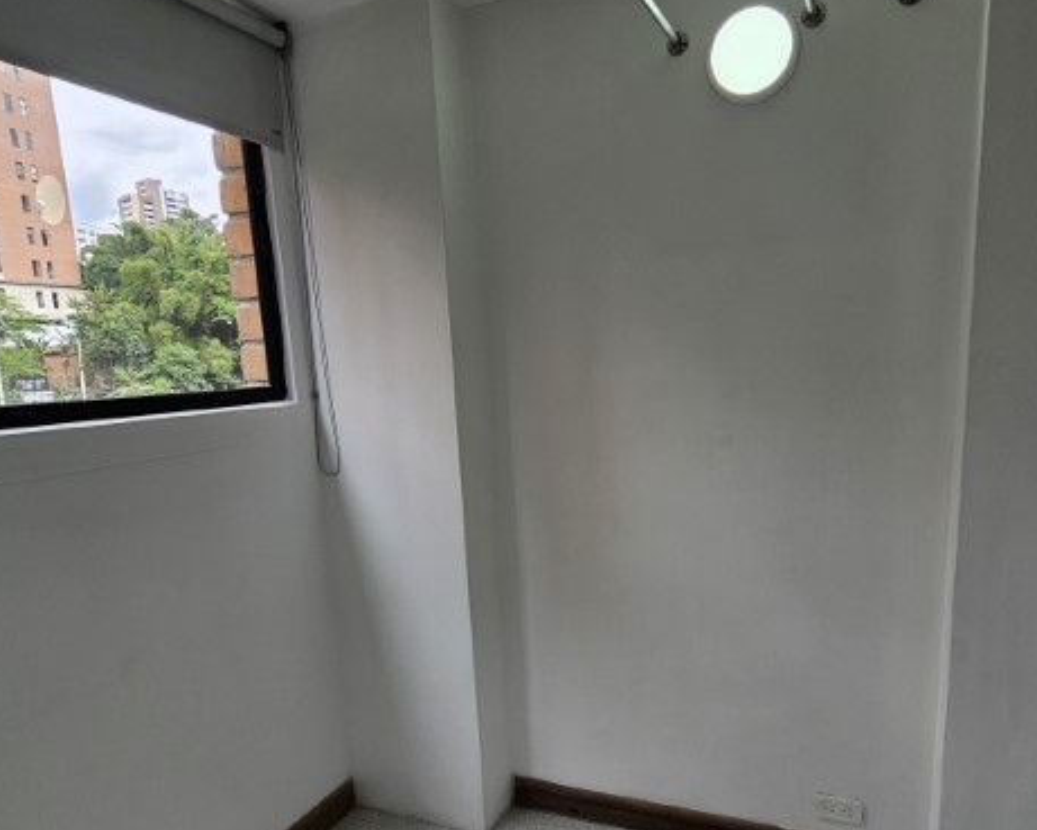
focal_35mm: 22
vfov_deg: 62.3
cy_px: 515
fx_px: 675
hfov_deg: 75.0
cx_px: 524
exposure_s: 1/292
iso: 50
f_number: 2.2
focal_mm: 2.2
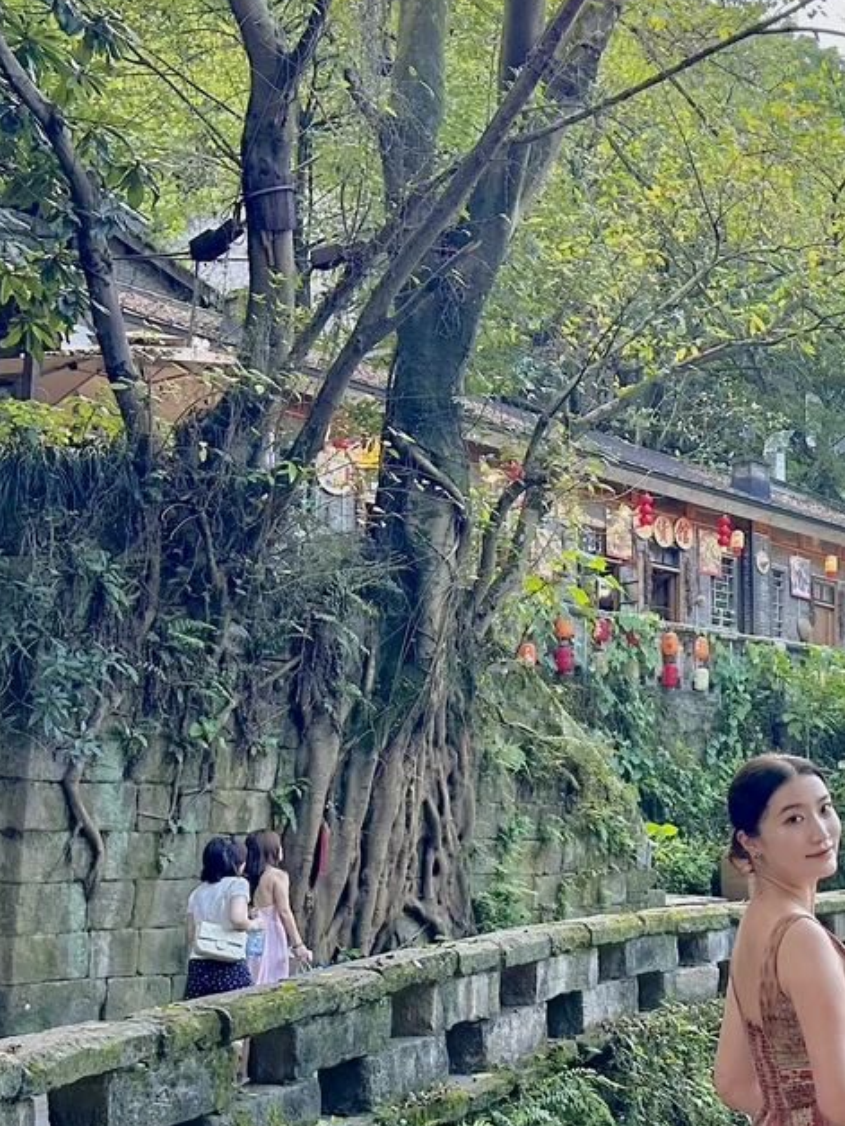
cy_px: 690
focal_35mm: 55
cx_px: 899
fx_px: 1790
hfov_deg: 24.9
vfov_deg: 34.8
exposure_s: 1/130
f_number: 1.78
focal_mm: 6.86
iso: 100
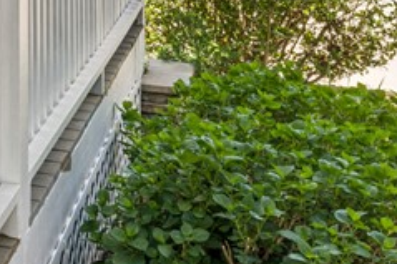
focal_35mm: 109
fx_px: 1201
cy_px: -199
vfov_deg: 11.7
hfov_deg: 15.5
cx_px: -365
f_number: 22
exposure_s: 1/4
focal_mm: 24
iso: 100
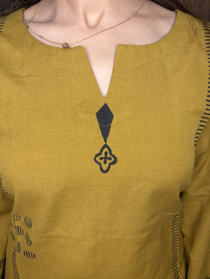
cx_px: 96
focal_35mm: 29
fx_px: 234
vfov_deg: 61.6
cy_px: 137
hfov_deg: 48.2
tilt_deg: -21.2
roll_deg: -1.5
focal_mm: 5.96
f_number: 1.6
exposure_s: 1/100
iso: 125
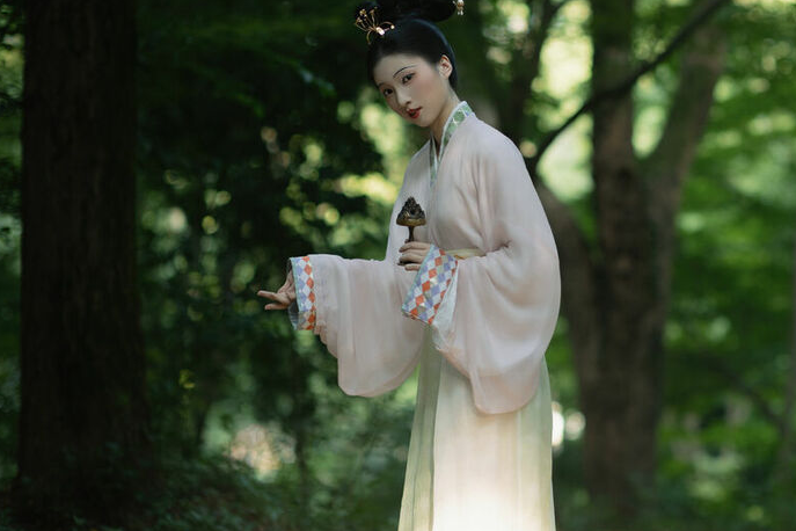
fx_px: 2874
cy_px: 198
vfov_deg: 10.5
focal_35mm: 130
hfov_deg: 15.7
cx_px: 603
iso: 100
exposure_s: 1/200
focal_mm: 85
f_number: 1.8
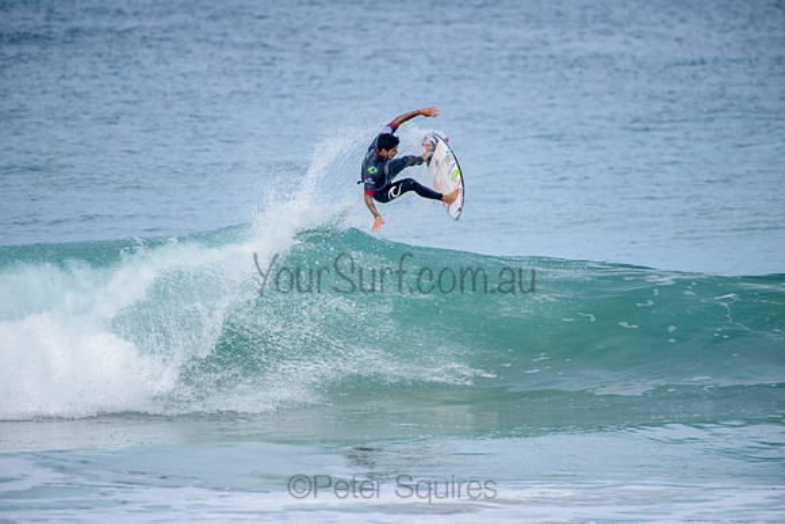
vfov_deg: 2.8
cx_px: 392
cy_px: 262
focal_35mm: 500
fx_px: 10905
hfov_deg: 4.1
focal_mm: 500
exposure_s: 1/2000
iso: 250
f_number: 5.6
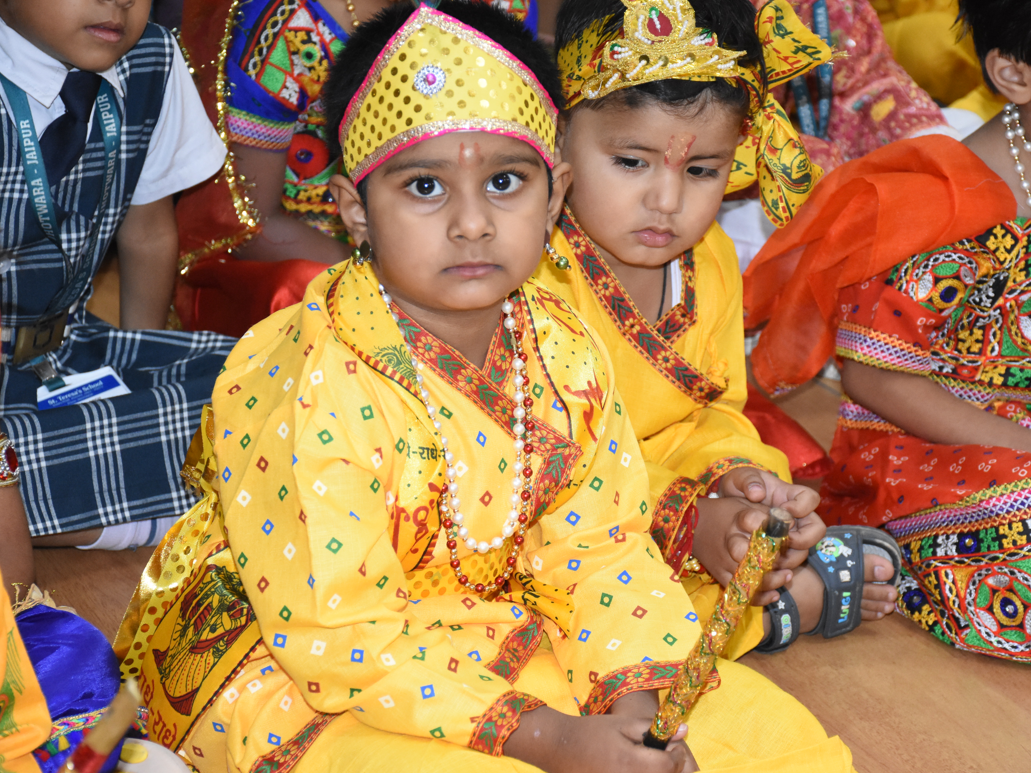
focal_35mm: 108
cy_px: 388
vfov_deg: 13.7
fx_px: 3217
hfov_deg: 18.2
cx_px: 504
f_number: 5.6
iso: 2500
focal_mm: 66
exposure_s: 1/100
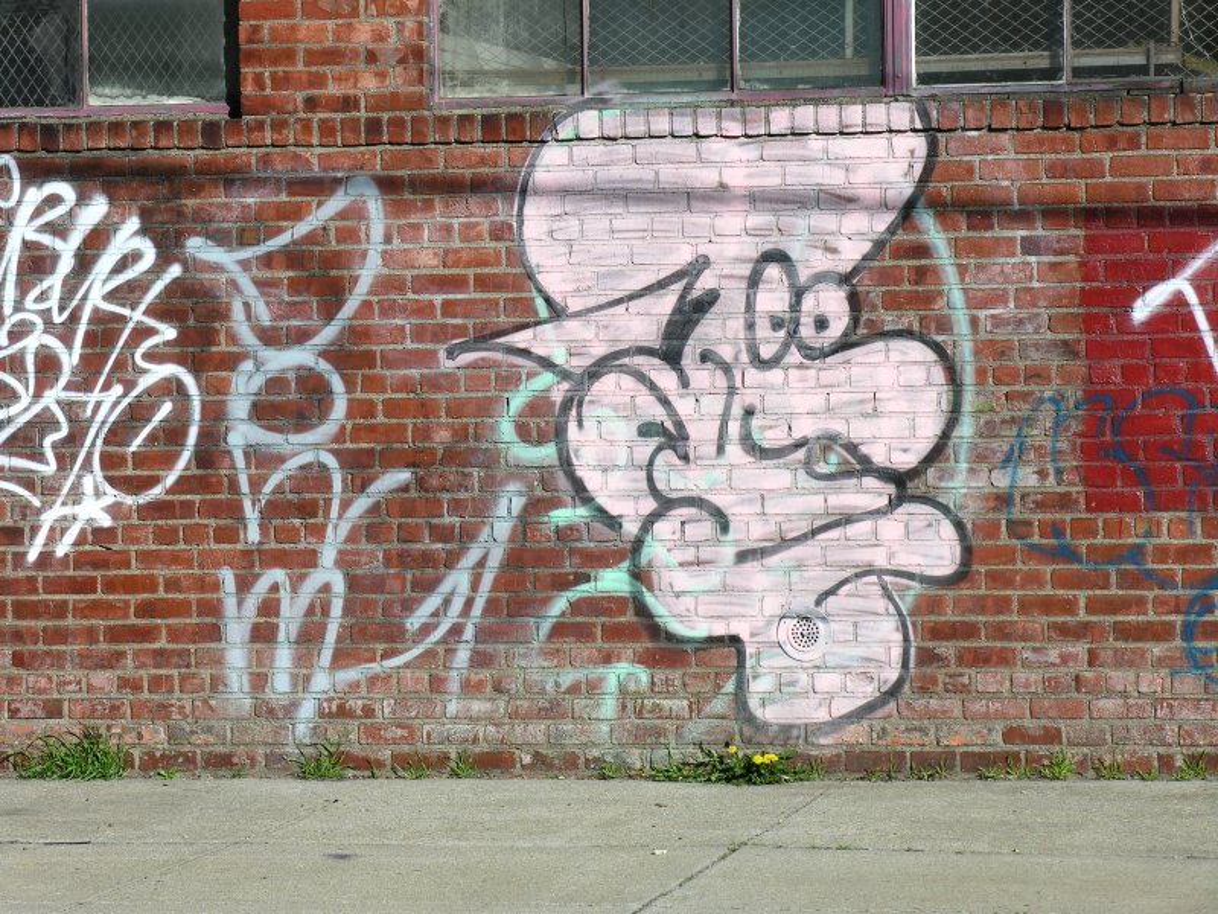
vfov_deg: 9.5
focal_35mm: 157
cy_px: 457
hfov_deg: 12.6
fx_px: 5524
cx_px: 609
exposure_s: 1/174
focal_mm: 40
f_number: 6.9
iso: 50
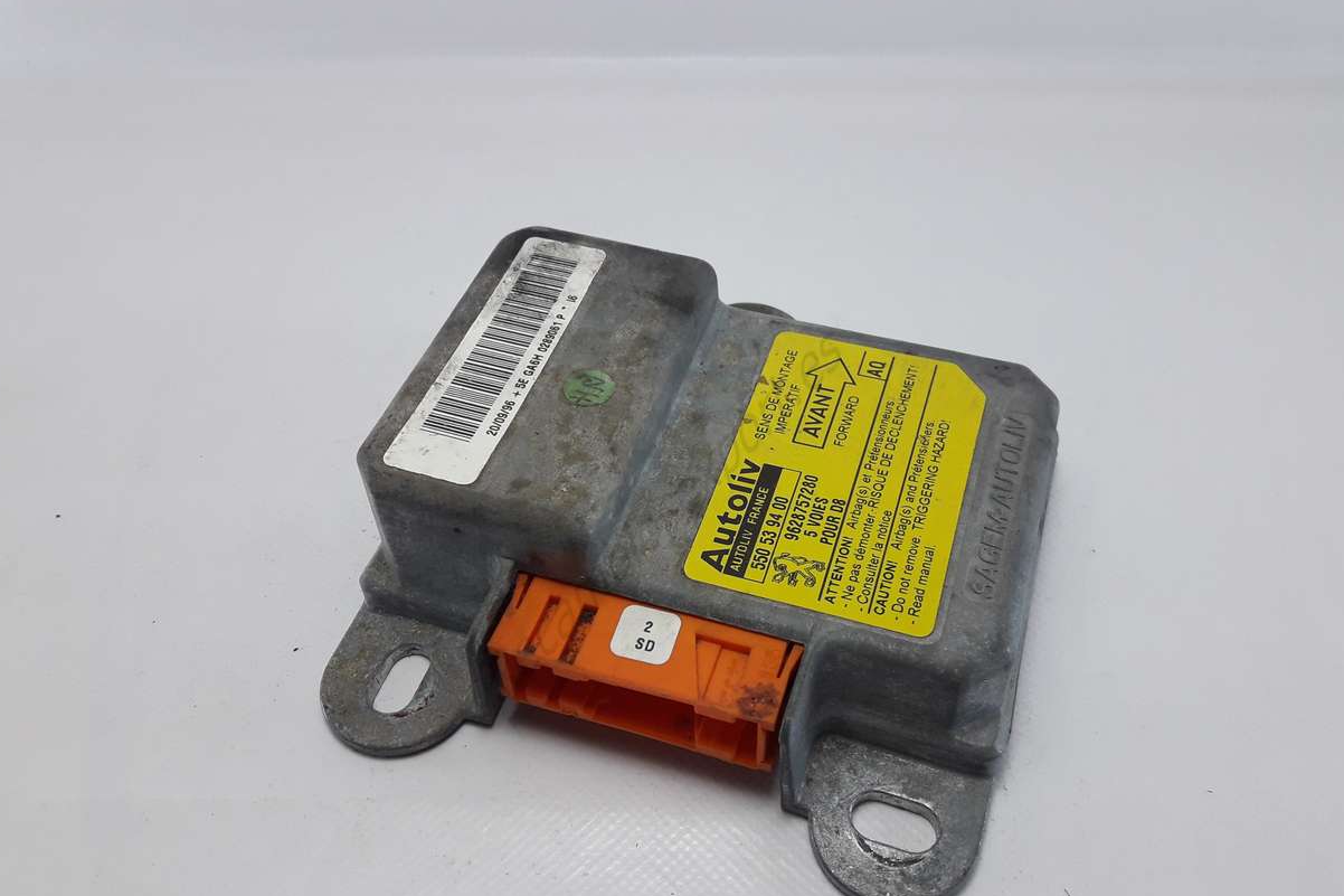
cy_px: 508
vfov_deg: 43.5
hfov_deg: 61.9
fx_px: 1120
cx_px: 674
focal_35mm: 30
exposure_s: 1/100
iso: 64
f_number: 1.9
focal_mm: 3.7
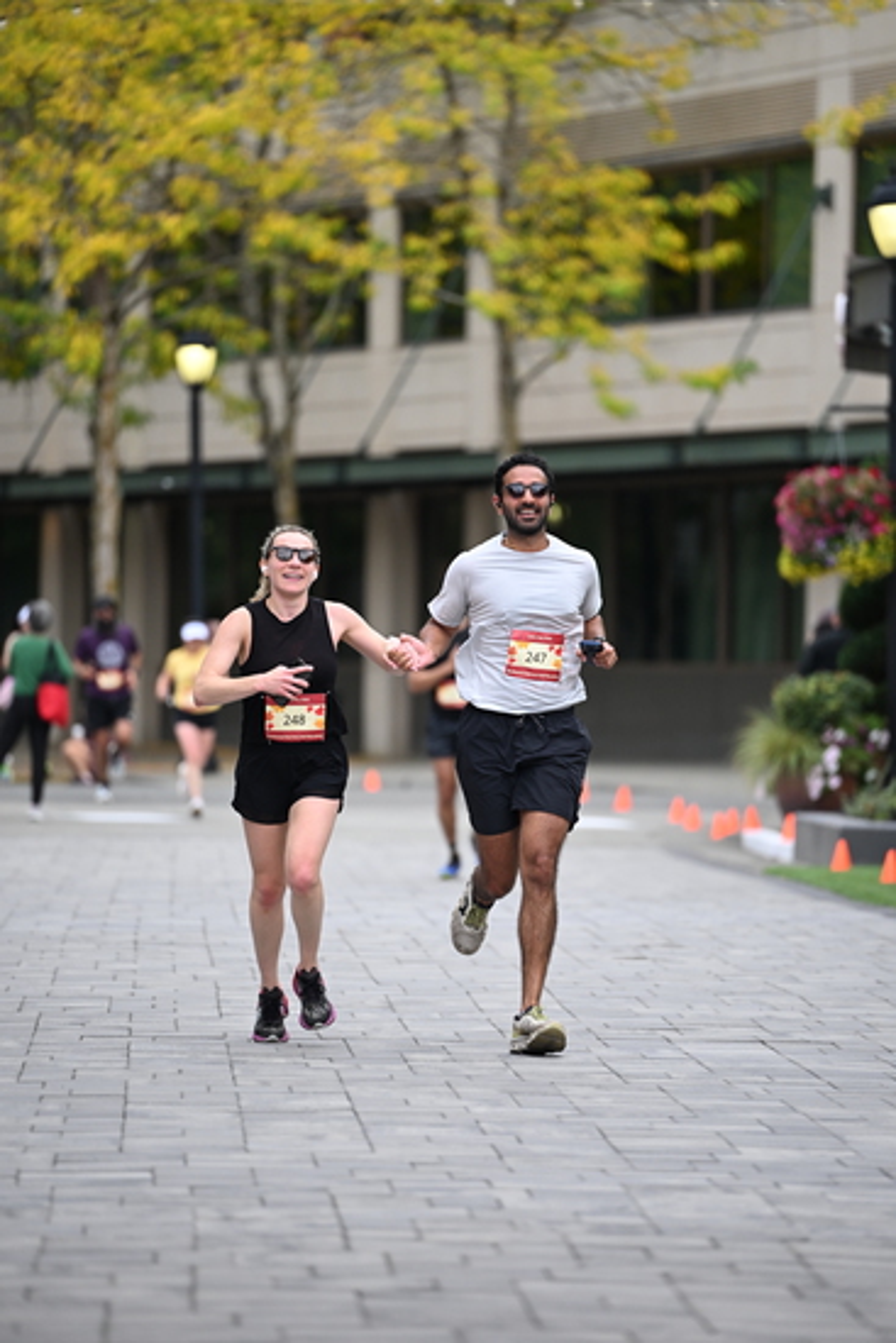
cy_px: 672
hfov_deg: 6.9
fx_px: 7461
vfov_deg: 10.3
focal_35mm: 200
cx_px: 448
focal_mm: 200
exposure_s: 1/2000
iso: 640
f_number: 2.8
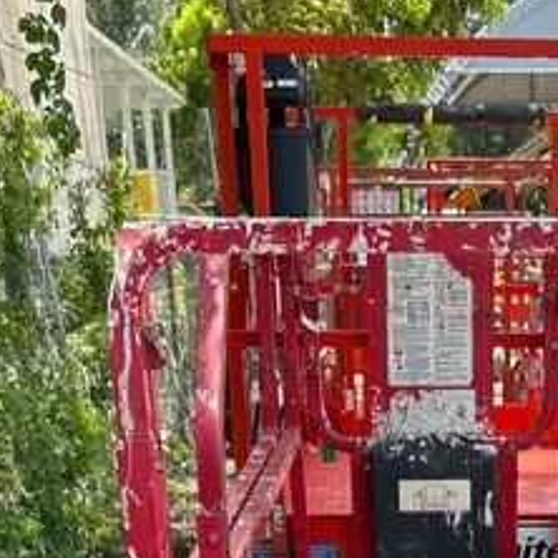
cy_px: 828
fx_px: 1386
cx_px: 475
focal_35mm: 76
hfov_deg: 22.3
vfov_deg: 19.8
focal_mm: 5.7
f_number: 1.5
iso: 50
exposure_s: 1/733
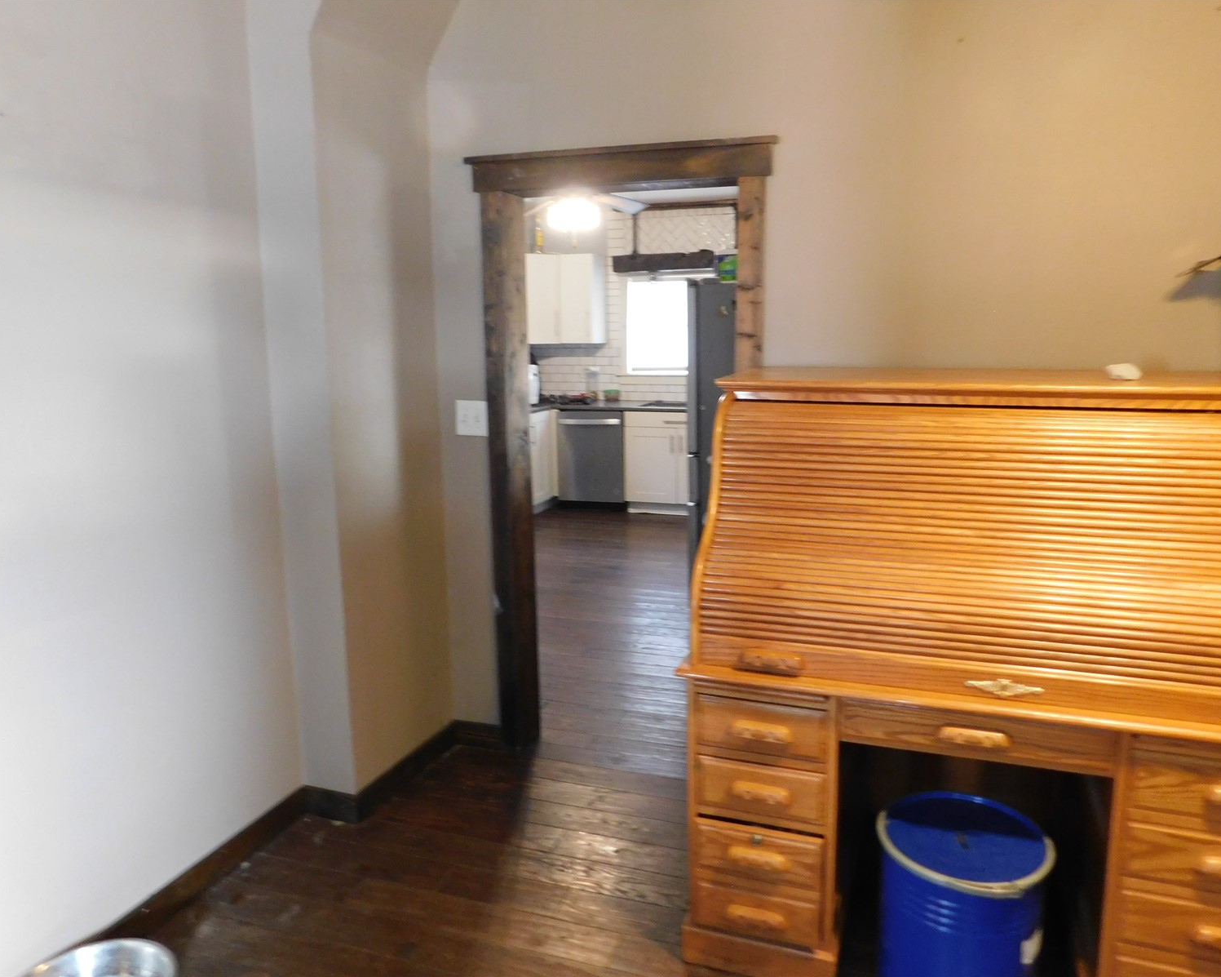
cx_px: 644
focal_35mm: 24
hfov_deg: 70.2
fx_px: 867
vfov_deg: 58.8
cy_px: 488
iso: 400
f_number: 3
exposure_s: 1/8
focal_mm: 4
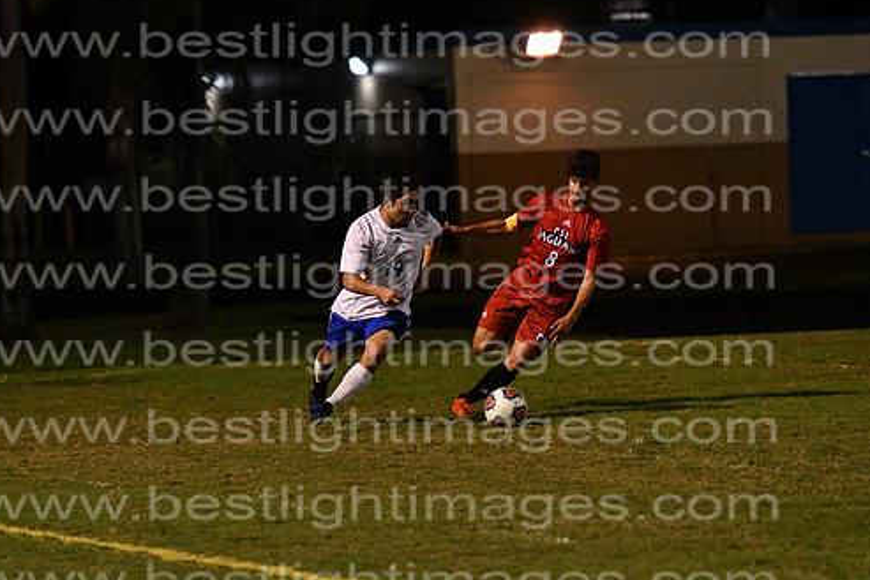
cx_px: 378
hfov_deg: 7.5
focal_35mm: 274
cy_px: 315
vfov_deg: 5.0
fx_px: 6613
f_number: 4
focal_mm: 155
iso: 6400
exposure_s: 1/1000
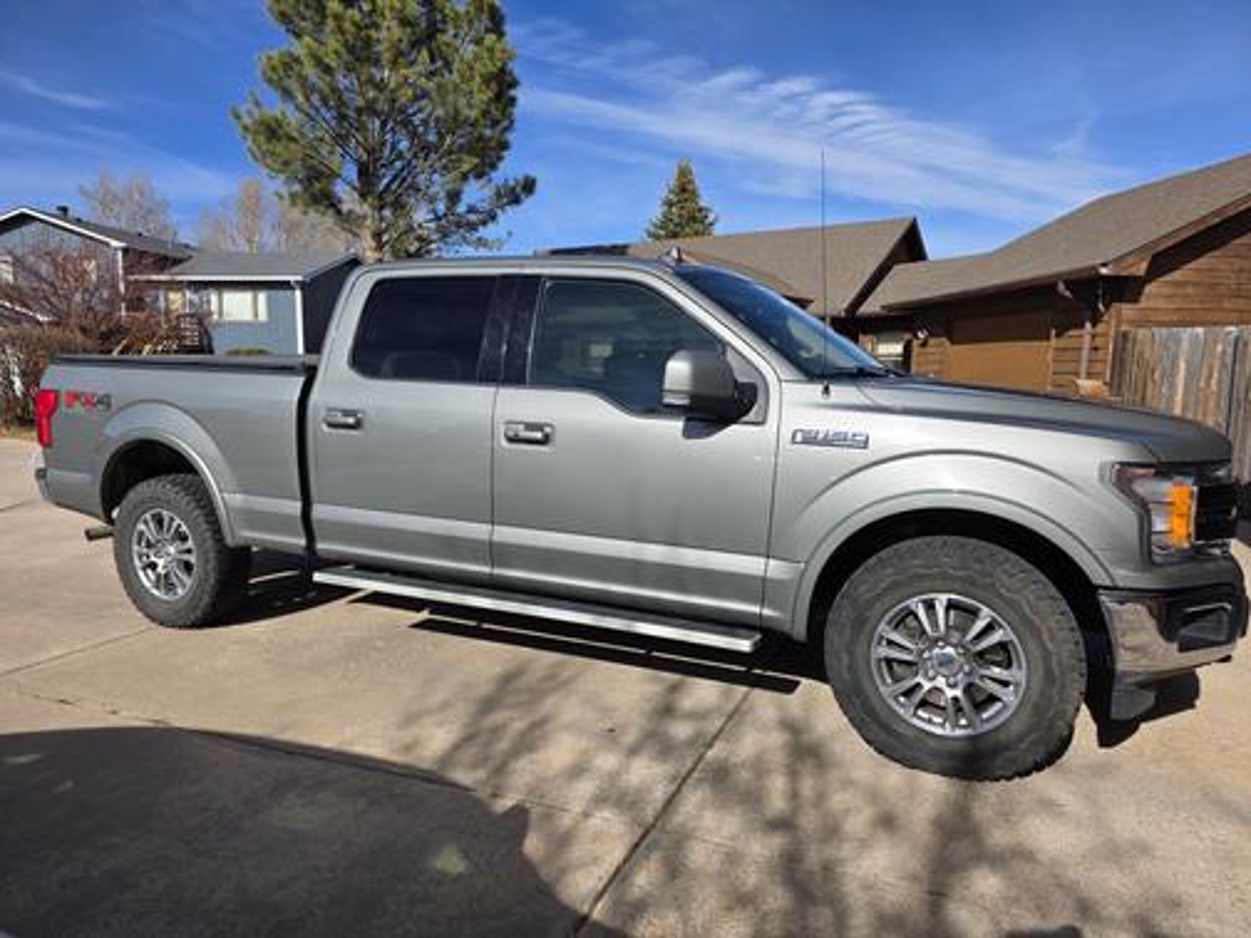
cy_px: 469
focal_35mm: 23
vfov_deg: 58.9
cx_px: 626
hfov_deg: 73.9
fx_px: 831
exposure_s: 1/6574
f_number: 1.7
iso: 80
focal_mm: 6.3
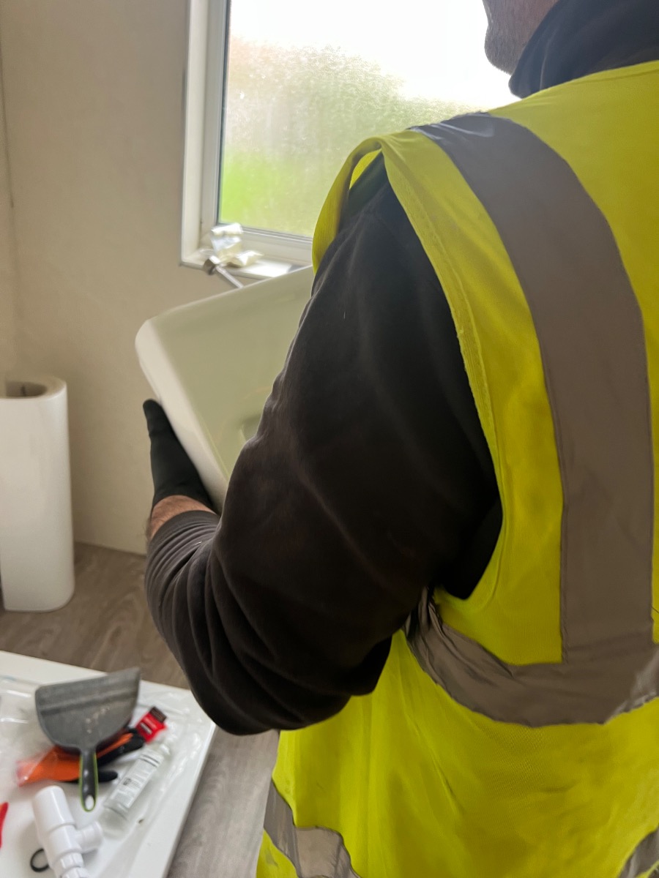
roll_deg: -7.4
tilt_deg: -27.9
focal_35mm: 26
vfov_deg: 67.3
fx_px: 660
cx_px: 330
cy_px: 439
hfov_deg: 53.1
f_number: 1.5
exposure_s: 1/62
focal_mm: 5.7
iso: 125
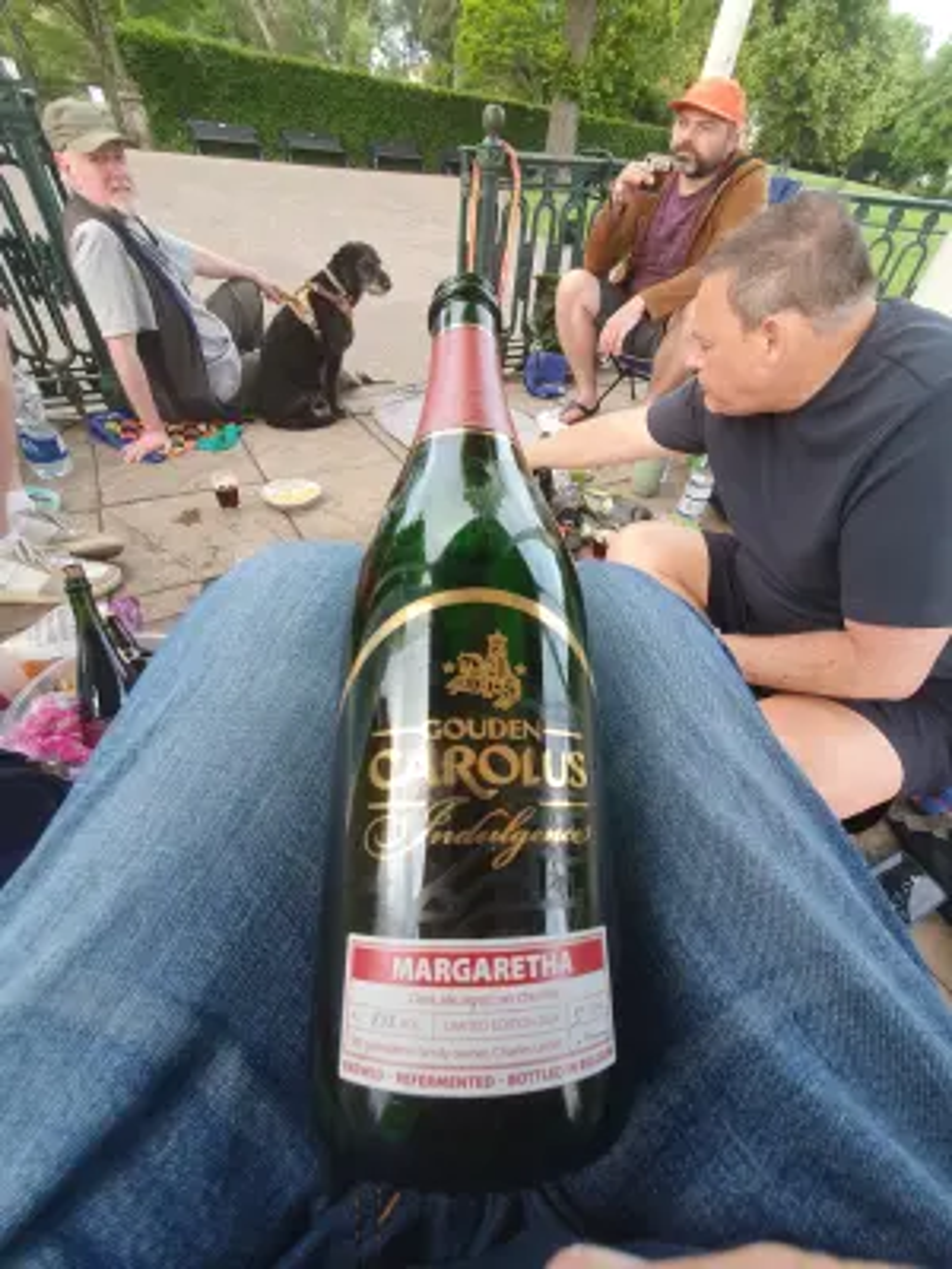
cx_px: 476
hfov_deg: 89.9
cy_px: 634
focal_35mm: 13
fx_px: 477
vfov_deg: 106.2
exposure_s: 1/50
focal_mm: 1.8
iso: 50
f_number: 2.2
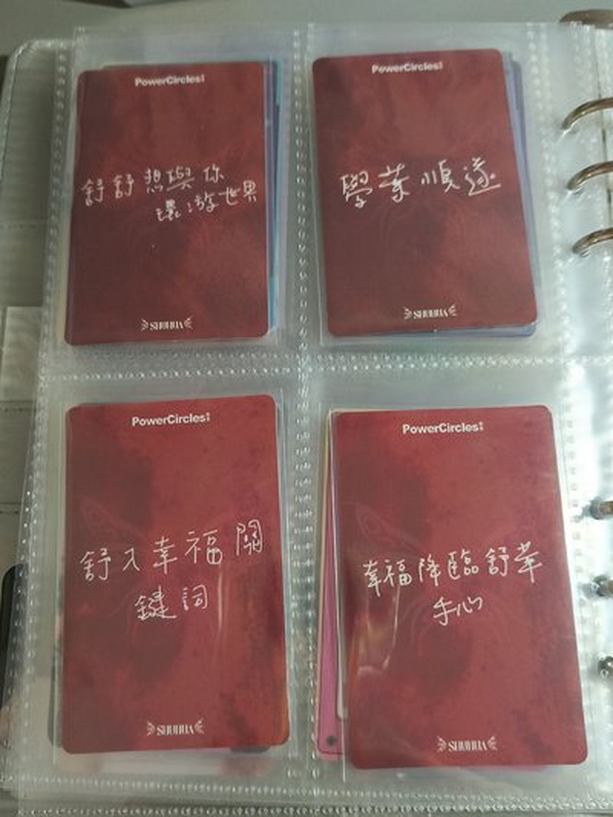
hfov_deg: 44.2
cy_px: 408
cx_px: 306
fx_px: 755
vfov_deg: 56.8
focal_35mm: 32
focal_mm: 5.24
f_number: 1.75
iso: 800
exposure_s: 1/50
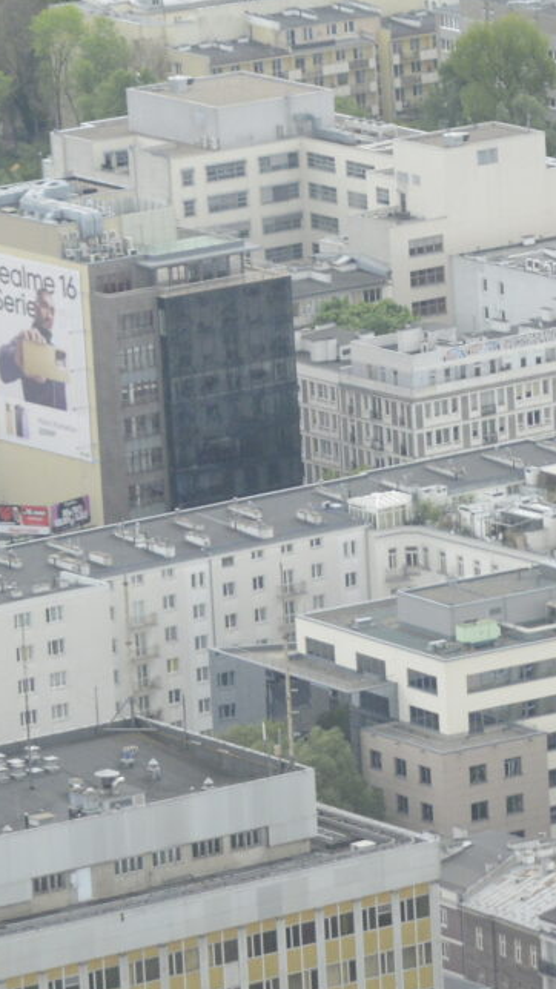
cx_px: 1295
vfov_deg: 6.1
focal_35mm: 354
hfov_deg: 3.4
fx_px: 9283
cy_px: 1002
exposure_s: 1/1600
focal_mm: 85
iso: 1250
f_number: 5.6
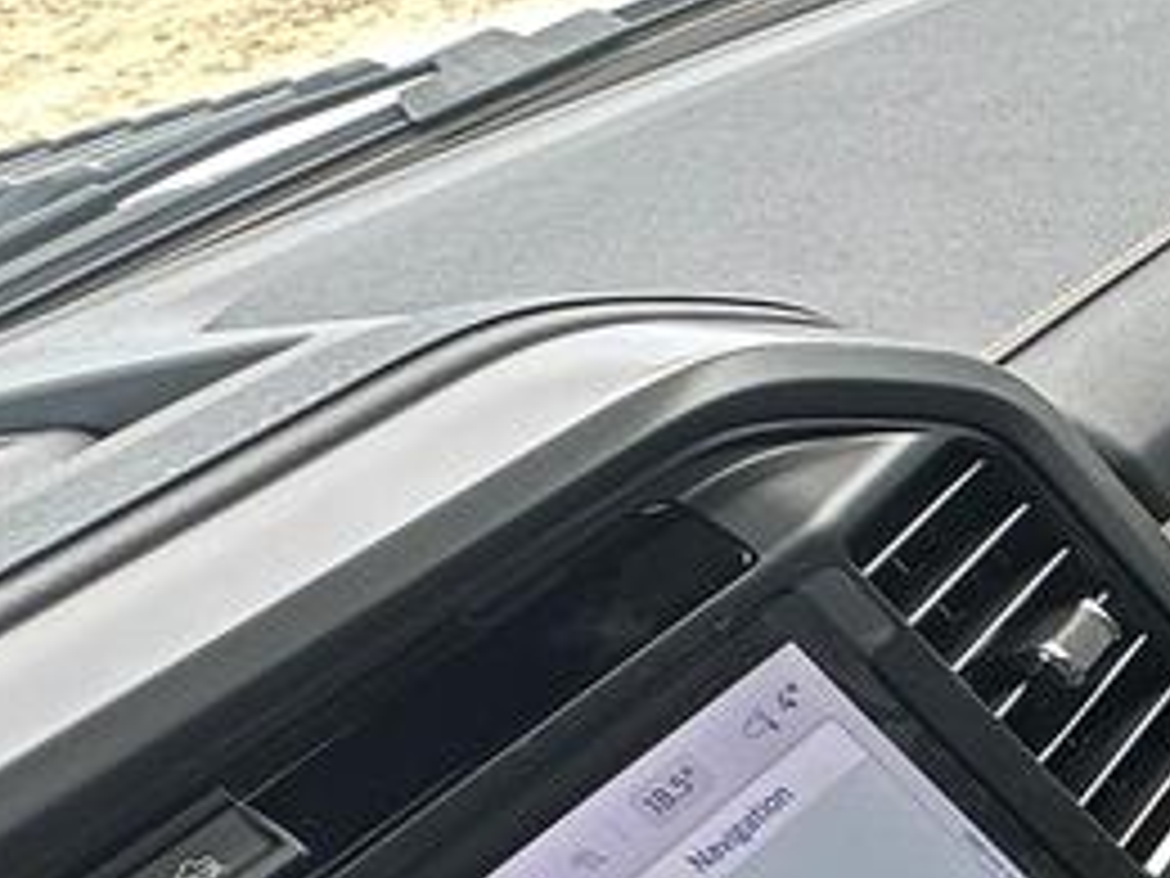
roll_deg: +8.1
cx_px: 2781
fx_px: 2332
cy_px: 810
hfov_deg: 15.4
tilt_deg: -39.9
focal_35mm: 69
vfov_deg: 20.8
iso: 50
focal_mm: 2.22
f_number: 2.2
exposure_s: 1/99
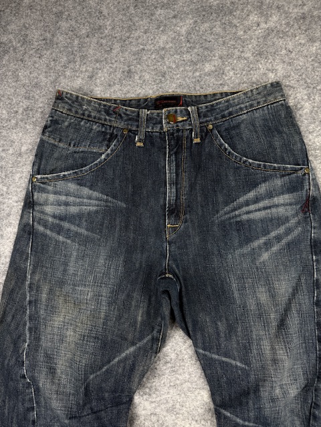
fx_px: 297
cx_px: 160
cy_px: 214
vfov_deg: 71.6
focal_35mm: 24
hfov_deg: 56.8
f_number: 1.78
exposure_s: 1/100
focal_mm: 6.76
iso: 64
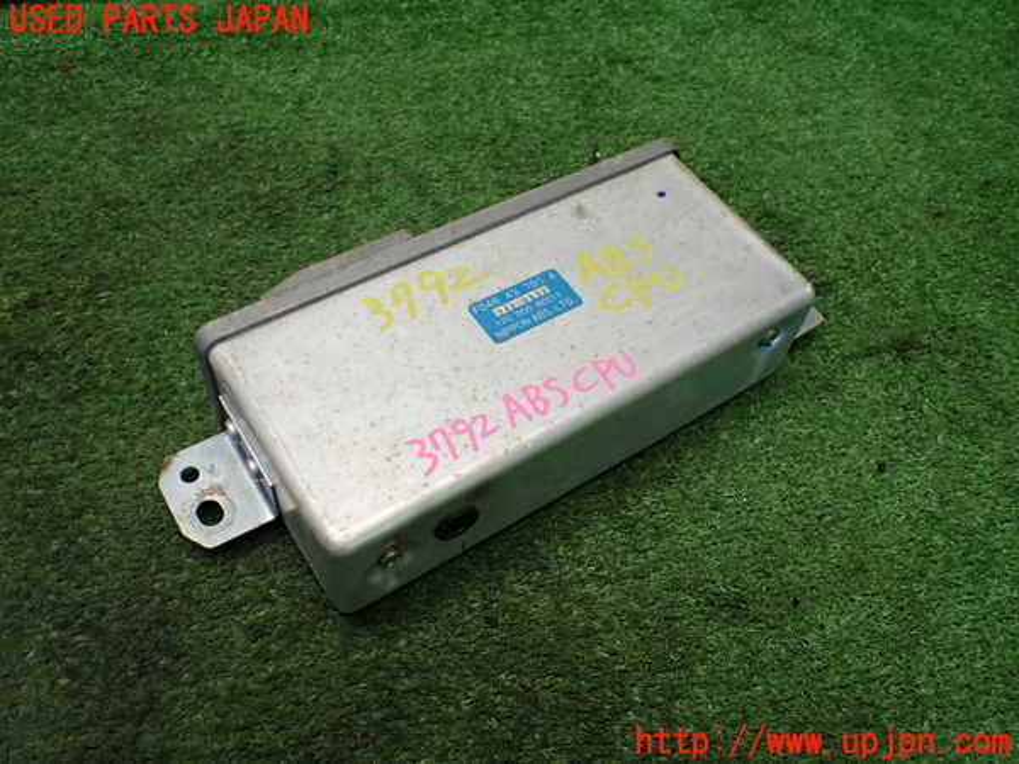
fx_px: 883
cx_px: 510
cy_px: 382
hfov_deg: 60.0
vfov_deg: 46.8
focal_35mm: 30
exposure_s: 1/125
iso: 400
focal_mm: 5.4
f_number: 2.3
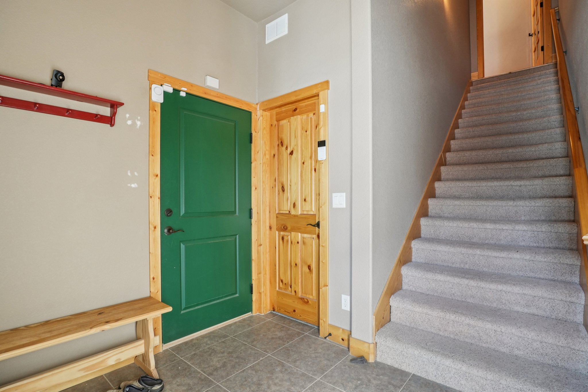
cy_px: 196
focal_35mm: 16
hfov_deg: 95.0
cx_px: 294
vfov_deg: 72.0
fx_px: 269
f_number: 8
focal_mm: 11
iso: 400
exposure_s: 1/15
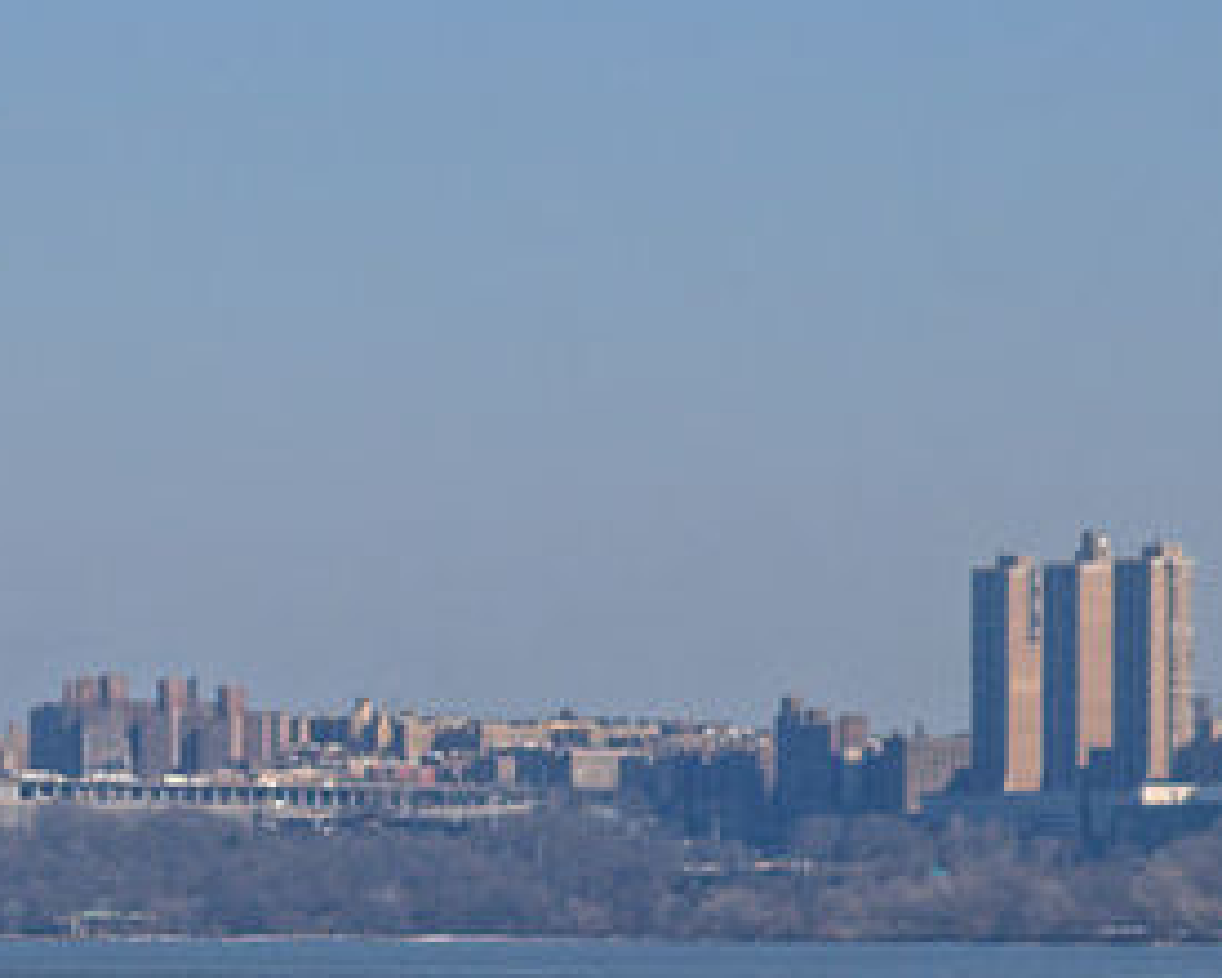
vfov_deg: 3.9
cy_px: 1171
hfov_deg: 4.9
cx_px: -551
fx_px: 14160
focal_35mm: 392
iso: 320
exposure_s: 1/2000
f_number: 6.3
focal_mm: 85
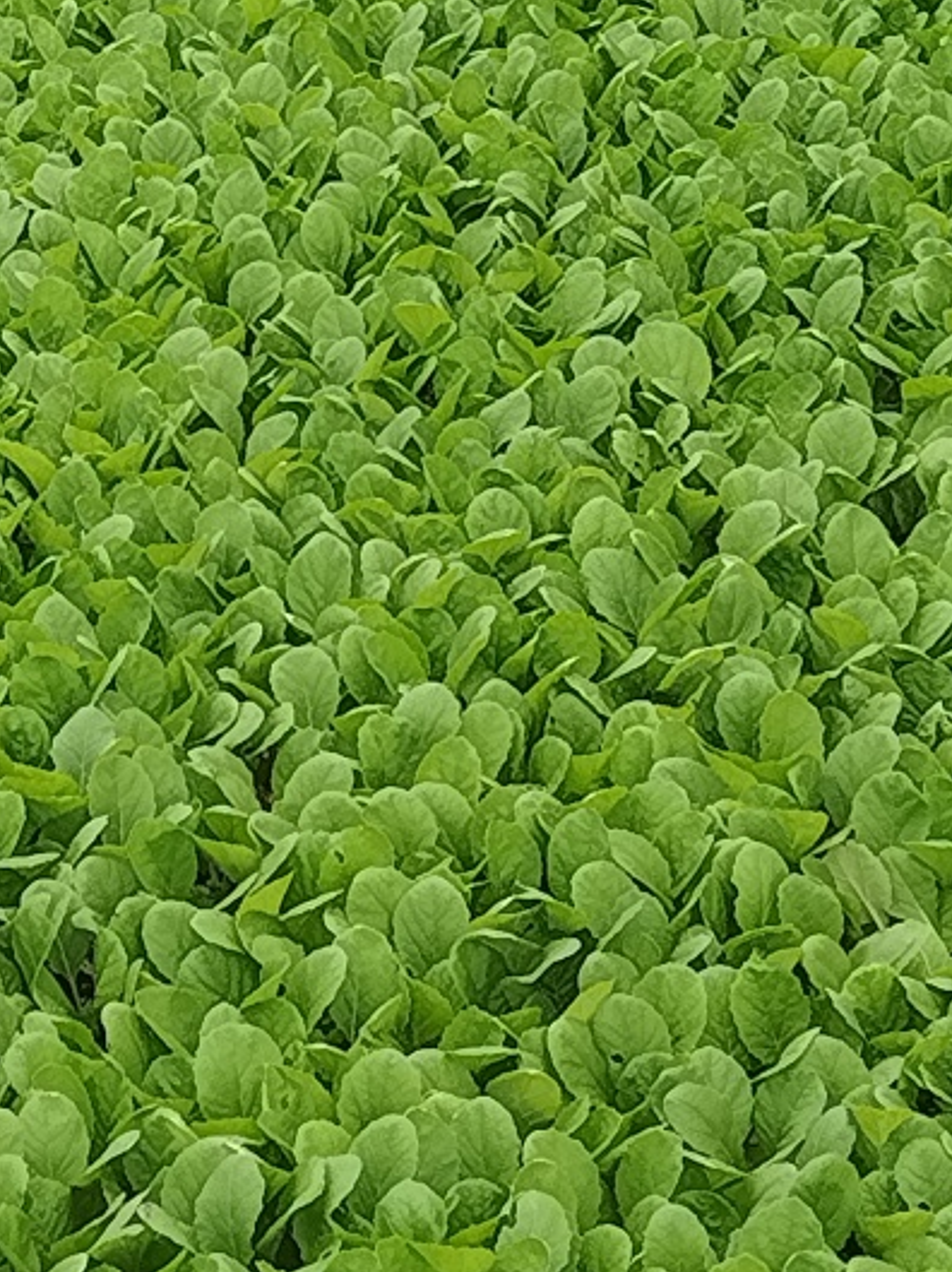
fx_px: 3928
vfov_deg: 18.1
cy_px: 114
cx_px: 149
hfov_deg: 13.7
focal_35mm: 107
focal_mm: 4.95
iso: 100
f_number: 1.9
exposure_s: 1/247
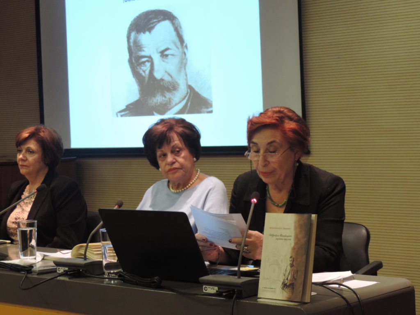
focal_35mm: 85
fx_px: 1031
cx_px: 210
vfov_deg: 17.4
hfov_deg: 23.0
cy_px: 158
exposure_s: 1/25
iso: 400
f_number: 4
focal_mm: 15.1
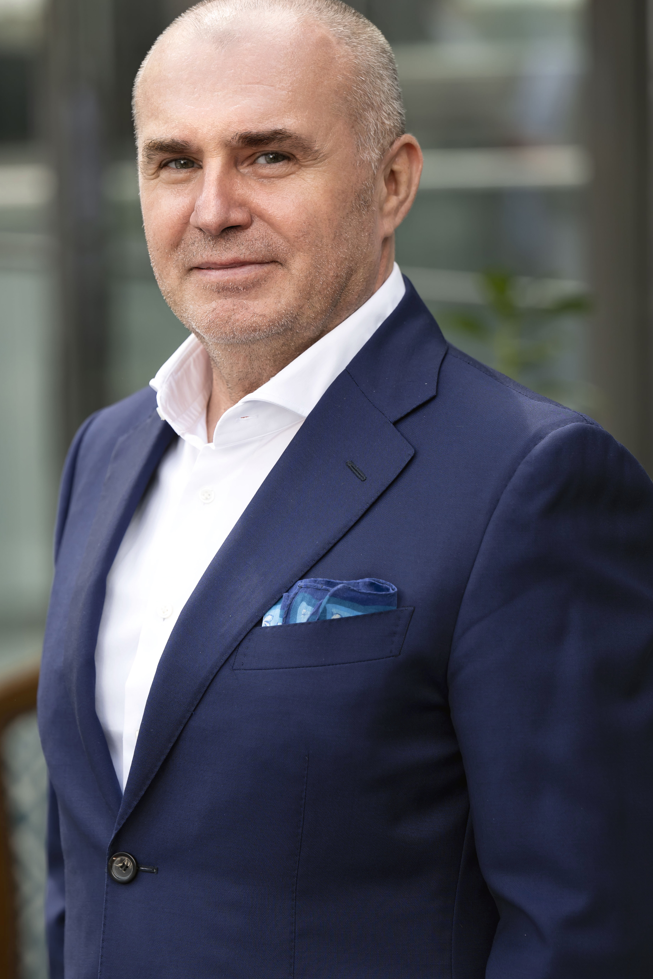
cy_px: 668
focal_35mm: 196
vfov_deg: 10.5
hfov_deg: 7.0
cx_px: 282
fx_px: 5332
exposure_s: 1/500
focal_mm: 120
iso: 100
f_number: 2.8
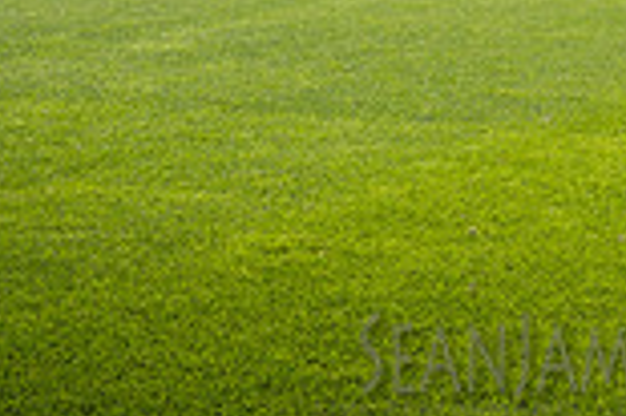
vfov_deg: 9.8
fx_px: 2293
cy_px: -327
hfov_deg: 15.2
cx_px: 658
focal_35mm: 132
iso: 100
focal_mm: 35
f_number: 11
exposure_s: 1/160
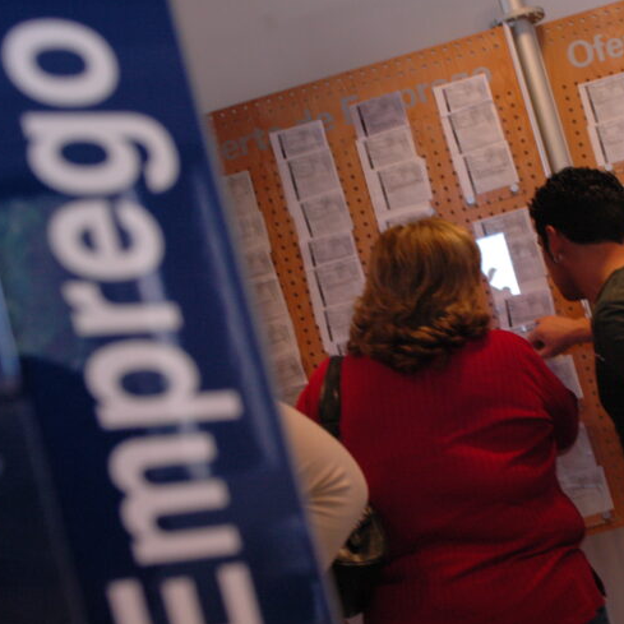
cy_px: 316
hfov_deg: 30.0
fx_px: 1155
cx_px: 420
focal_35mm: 57
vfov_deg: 30.2
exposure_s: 1/30
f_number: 5.6
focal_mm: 29
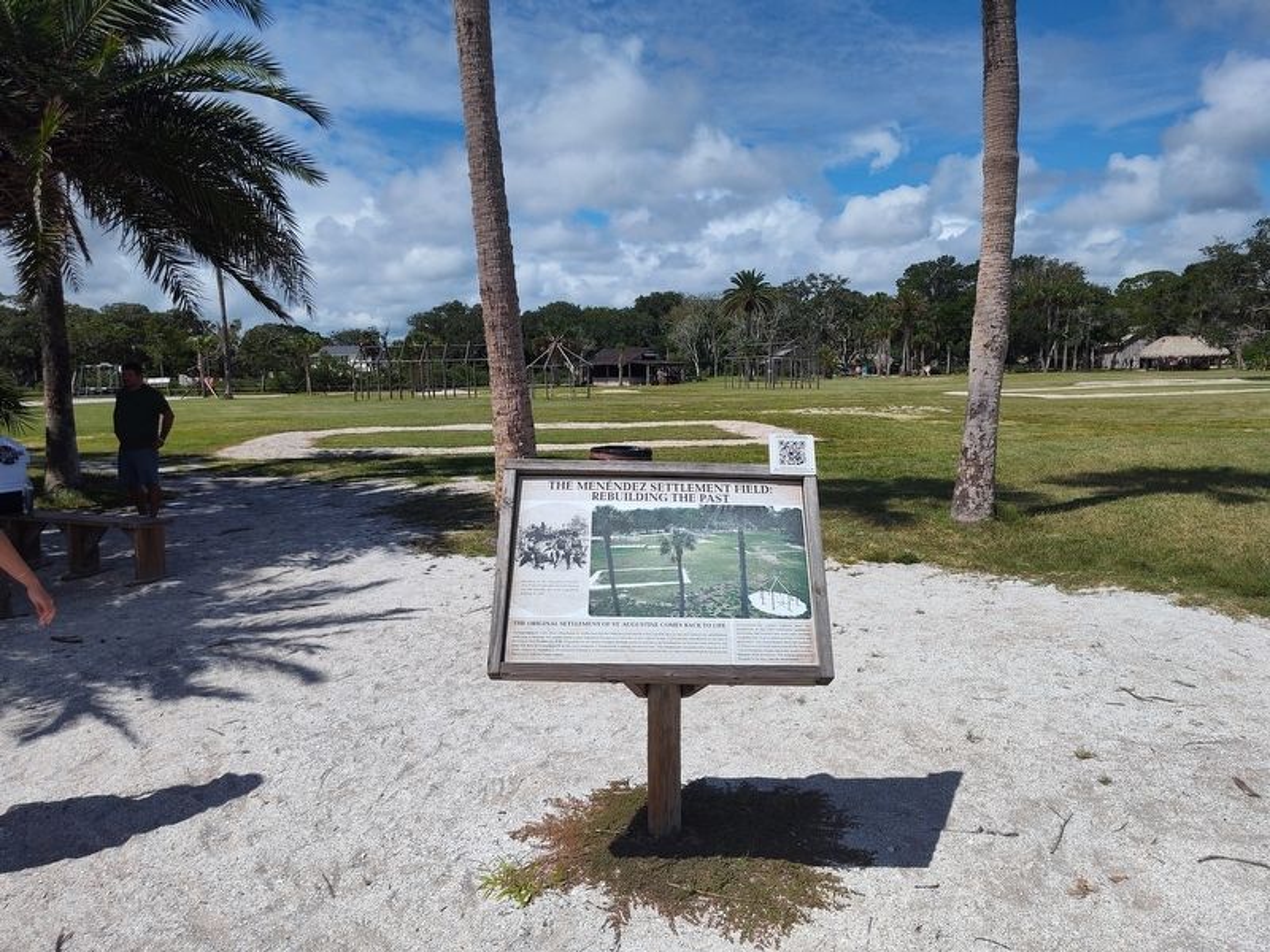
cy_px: 476
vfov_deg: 58.9
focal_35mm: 23
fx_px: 844
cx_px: 635
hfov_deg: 73.9
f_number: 1.8
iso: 100
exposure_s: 1/2847
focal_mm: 5.56
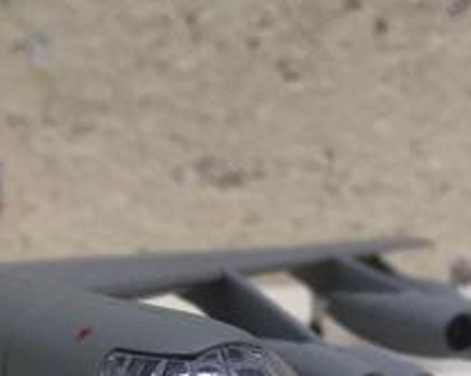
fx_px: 1518
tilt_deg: -4.5
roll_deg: +1.2
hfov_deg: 15.3
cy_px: 190
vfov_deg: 14.1
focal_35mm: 109
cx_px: -369
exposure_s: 1/100
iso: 50
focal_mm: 4.15
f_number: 2.2
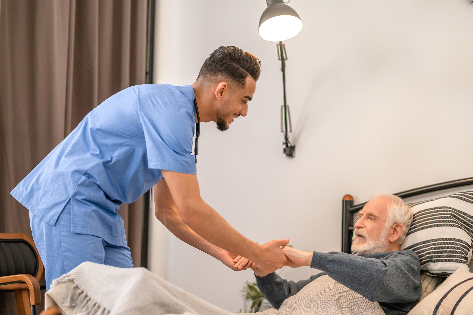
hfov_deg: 23.9
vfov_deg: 16.0
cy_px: 158
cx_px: 236
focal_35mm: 85
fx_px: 1116
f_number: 2.2
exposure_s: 1/250
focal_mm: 85
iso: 640
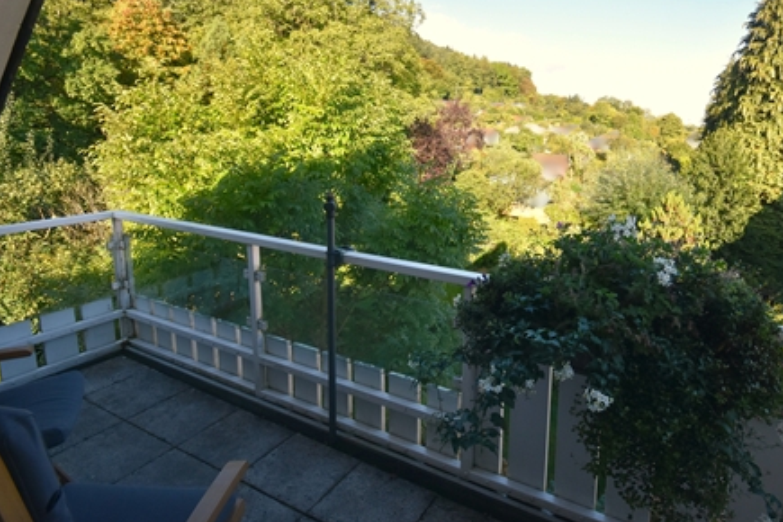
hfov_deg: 82.8
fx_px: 435
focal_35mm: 20
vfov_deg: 61.0
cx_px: 475
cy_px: 191
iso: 720
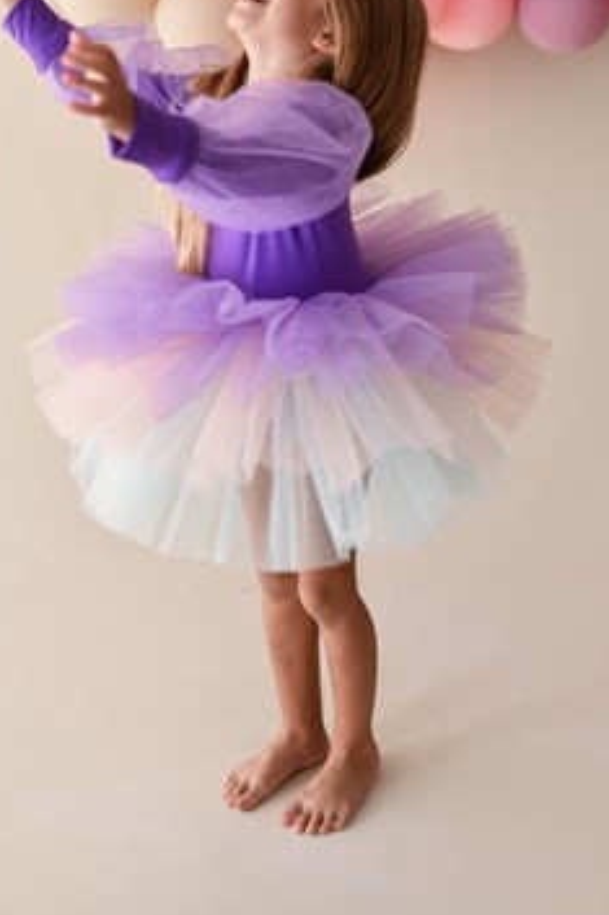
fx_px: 1473
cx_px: 311
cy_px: 201
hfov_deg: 23.4
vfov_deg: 33.6
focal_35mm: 58
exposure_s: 1/320
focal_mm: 35
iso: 64
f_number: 2
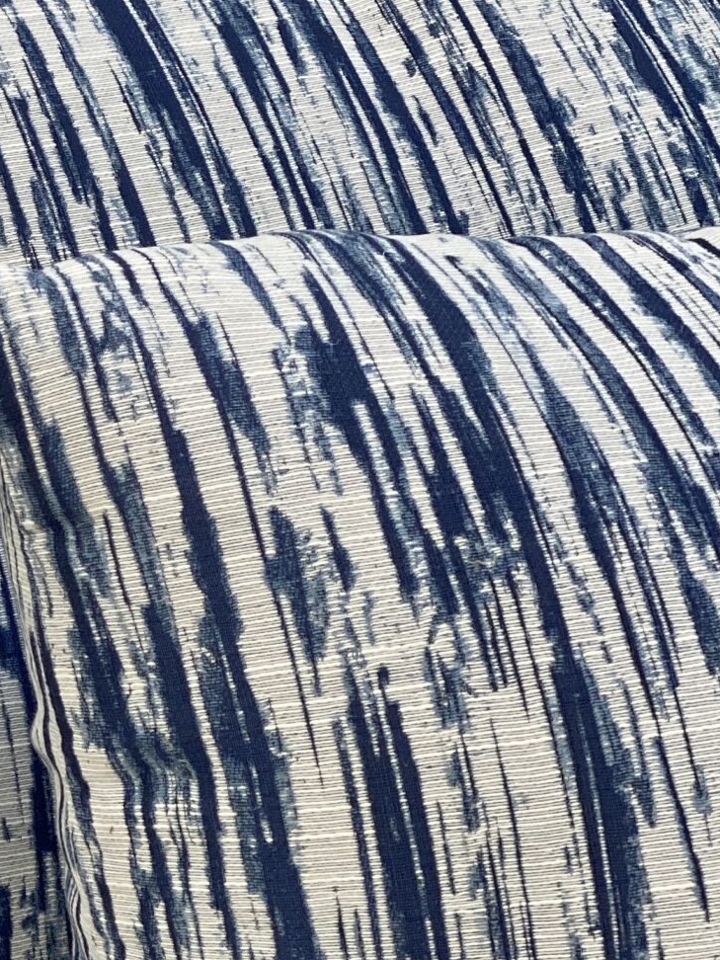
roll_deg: -0.3
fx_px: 3799
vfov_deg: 14.4
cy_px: 312
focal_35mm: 137
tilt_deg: -24.6
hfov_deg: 10.6
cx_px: -219
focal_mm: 6
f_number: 2
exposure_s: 1/122
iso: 40
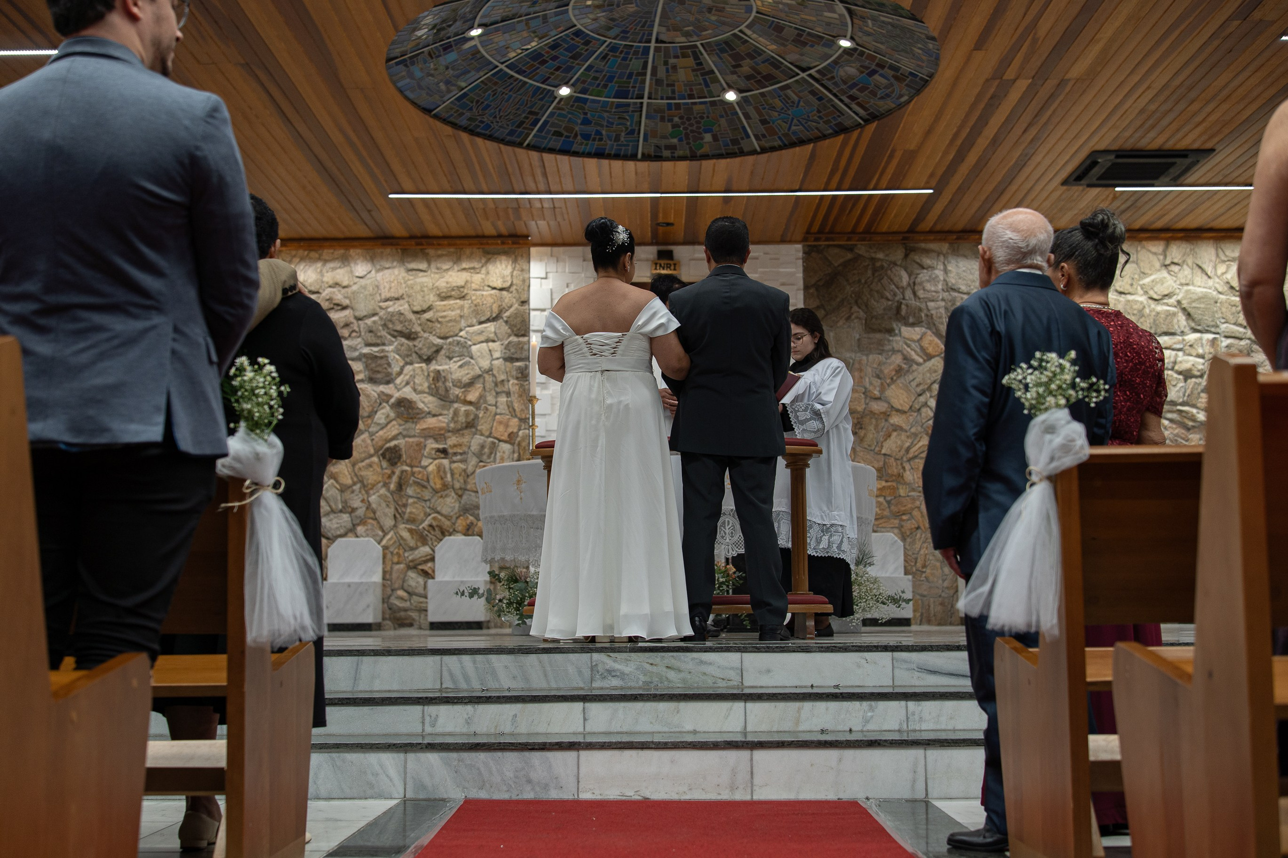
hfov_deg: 47.9
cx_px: 644
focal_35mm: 40
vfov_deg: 33.0
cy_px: 429
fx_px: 1449
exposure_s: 1/160
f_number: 2
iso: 250
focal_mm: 27
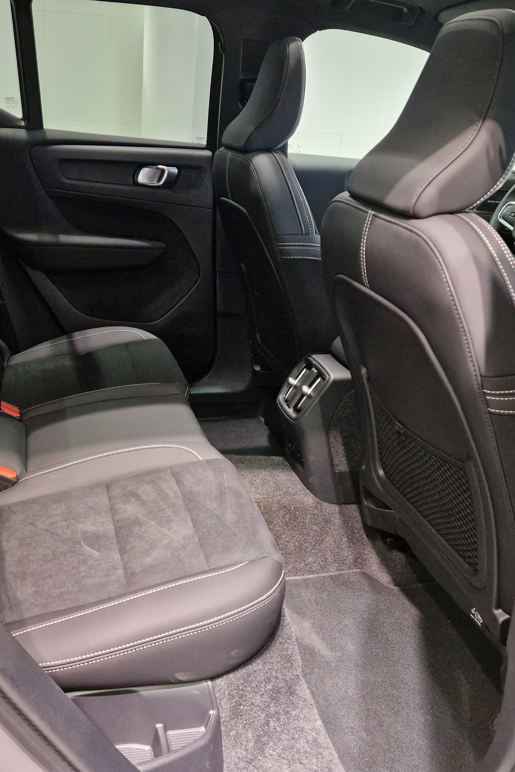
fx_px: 687
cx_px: 167
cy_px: 385
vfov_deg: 58.7
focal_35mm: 32
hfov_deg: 40.5
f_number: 1.8
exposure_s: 1/100
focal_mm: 5.4
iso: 640
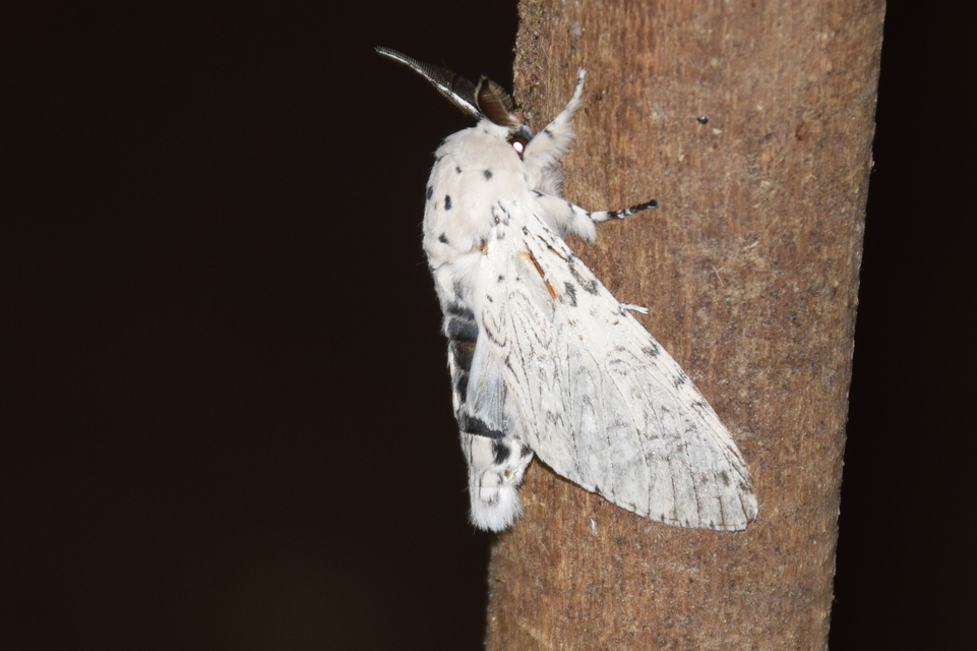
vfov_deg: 6.5
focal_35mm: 210
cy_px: 326
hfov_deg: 9.8
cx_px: 488
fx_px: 5697
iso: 320
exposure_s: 1/60
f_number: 7.1
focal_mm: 140
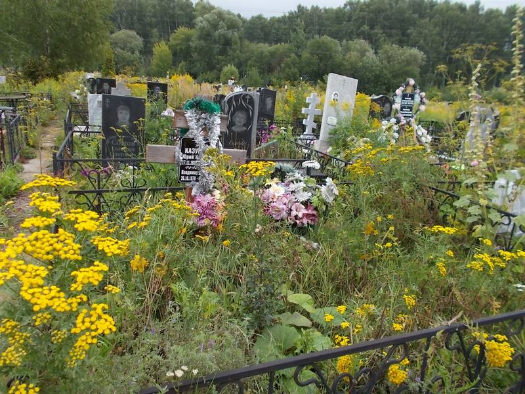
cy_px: 197
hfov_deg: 67.3
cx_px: 262
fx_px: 394
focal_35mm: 26
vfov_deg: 53.1
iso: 80
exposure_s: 1/250
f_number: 3.2
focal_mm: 4.6
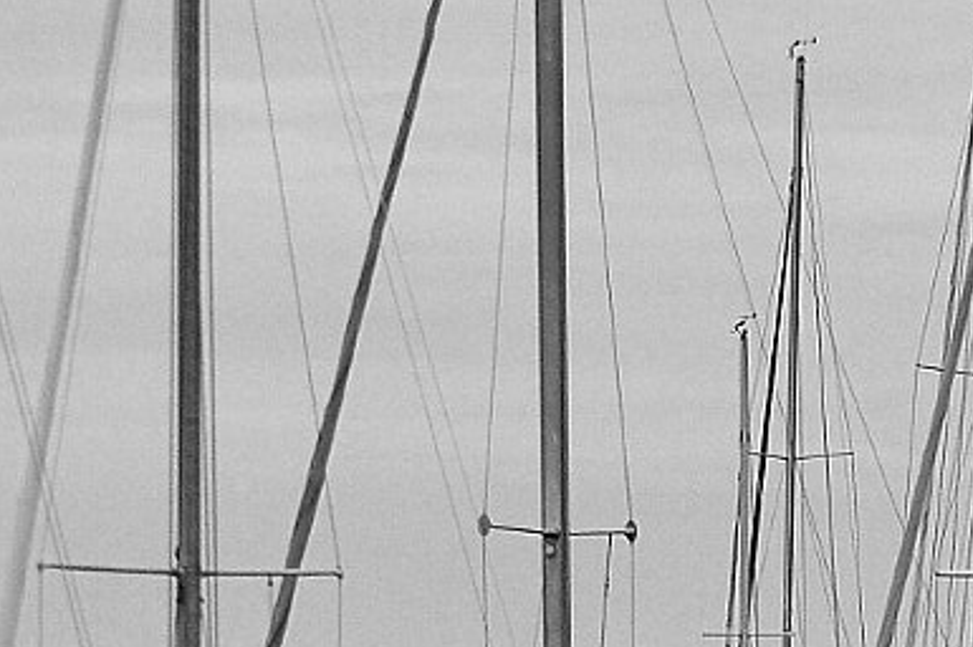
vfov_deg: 1.9
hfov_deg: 2.9
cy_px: 1161
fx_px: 19524
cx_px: 1069
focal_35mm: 723
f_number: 5
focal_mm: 116
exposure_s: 1/100
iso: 800
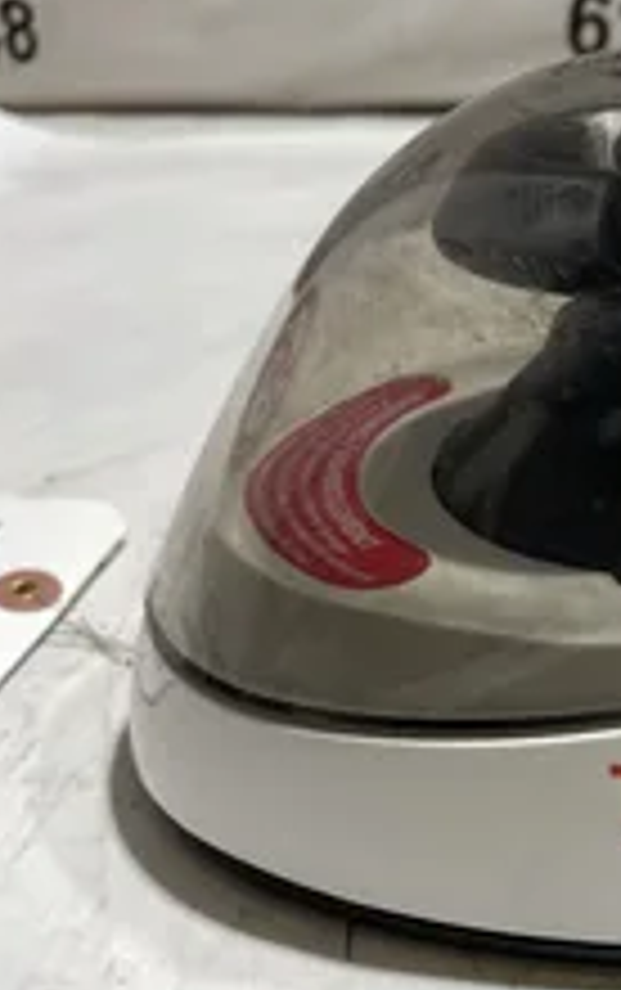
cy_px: 634
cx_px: 572
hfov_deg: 25.0
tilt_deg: -32.2
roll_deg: +3.6
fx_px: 1350
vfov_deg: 39.9
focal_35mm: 50
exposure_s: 1/120
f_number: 1.6
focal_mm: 4.2
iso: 50
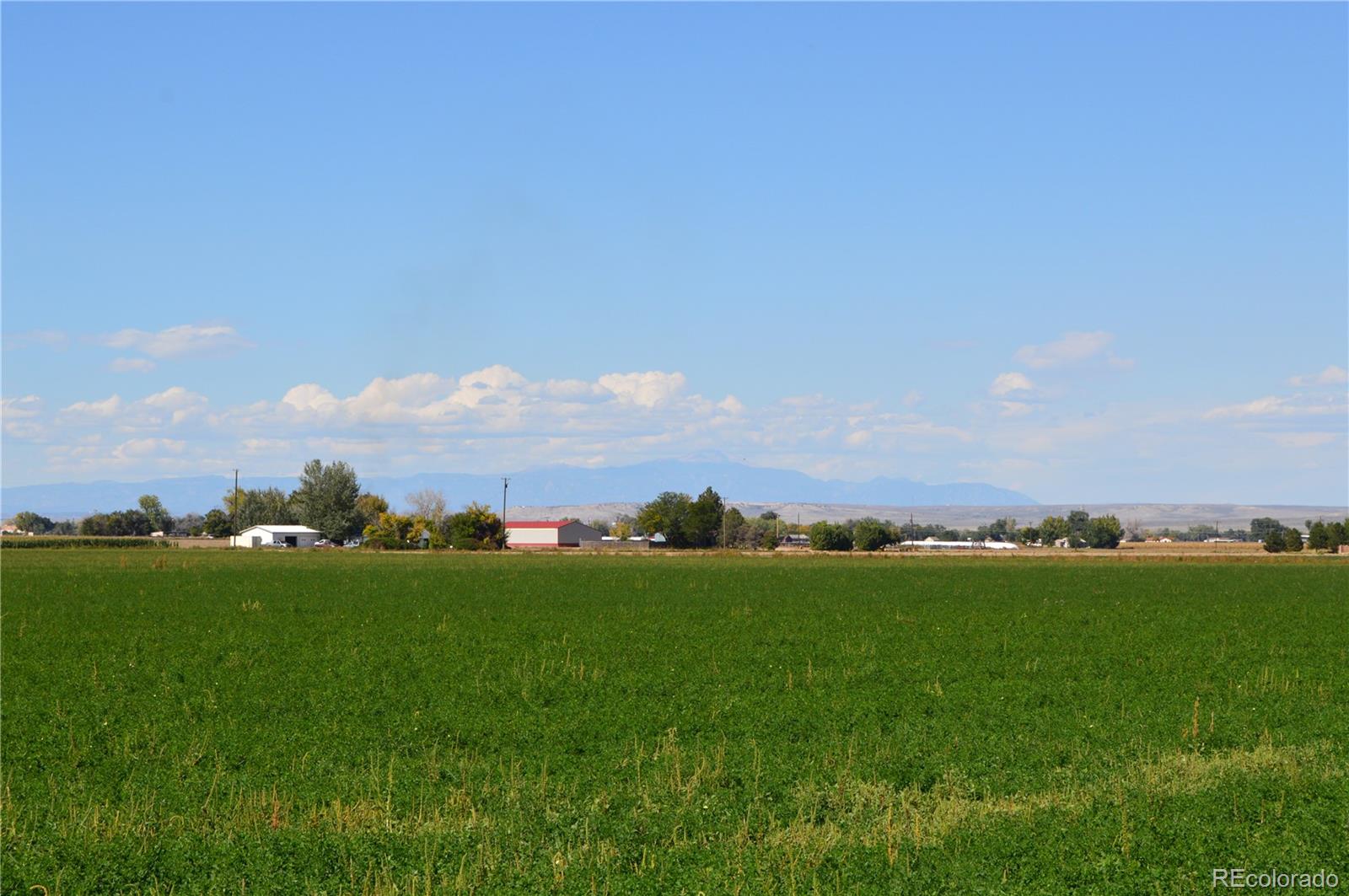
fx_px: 3088
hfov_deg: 24.6
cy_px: 448
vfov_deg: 16.5
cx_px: 674
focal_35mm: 82
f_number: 11
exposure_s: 1/500
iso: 360
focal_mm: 55
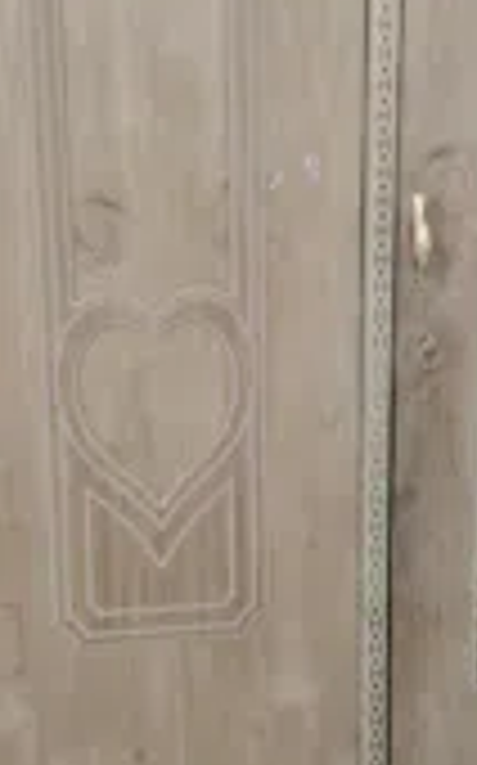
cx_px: 166
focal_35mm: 60
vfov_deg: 34.0
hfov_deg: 21.5
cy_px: 333
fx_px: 1250
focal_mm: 5.25
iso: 1065
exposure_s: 1/33.3
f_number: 1.75
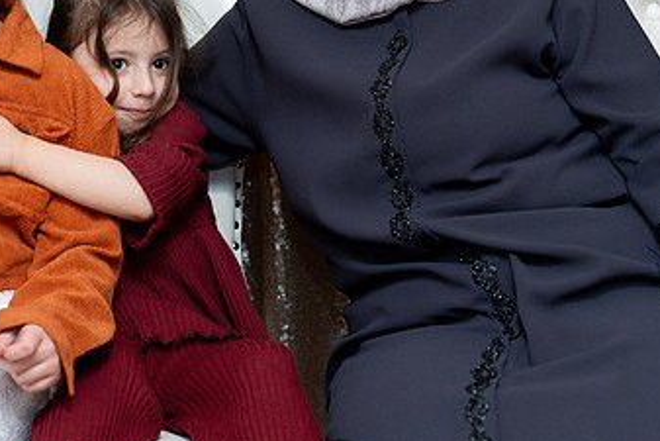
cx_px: 192
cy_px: 93
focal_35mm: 124
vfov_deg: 11.0
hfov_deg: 16.5
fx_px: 2274
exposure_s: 1/125
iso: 1250
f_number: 3.5
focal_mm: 72
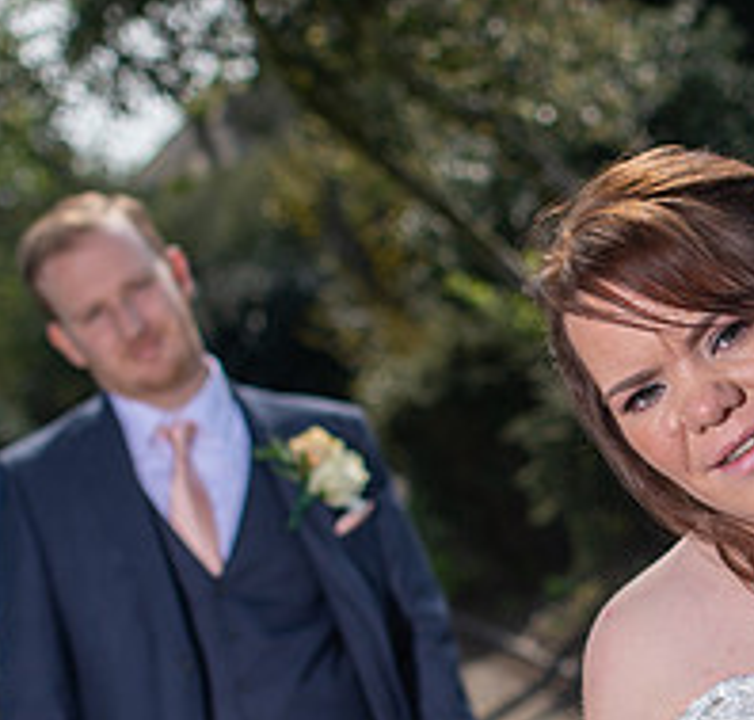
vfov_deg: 12.2
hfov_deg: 12.6
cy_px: 532
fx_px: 3373
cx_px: 767
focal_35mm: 140
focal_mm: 35
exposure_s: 1/2000
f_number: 2.8
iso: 100
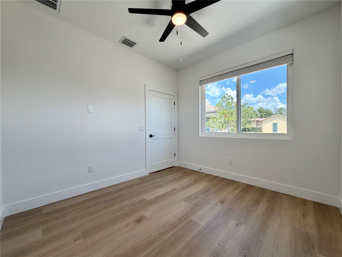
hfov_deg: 102.1
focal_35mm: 14
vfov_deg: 85.7
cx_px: 171
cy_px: 128
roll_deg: +0.5
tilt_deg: -0.4
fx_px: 138
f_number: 2.2
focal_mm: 2.22
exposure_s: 1/214
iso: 50
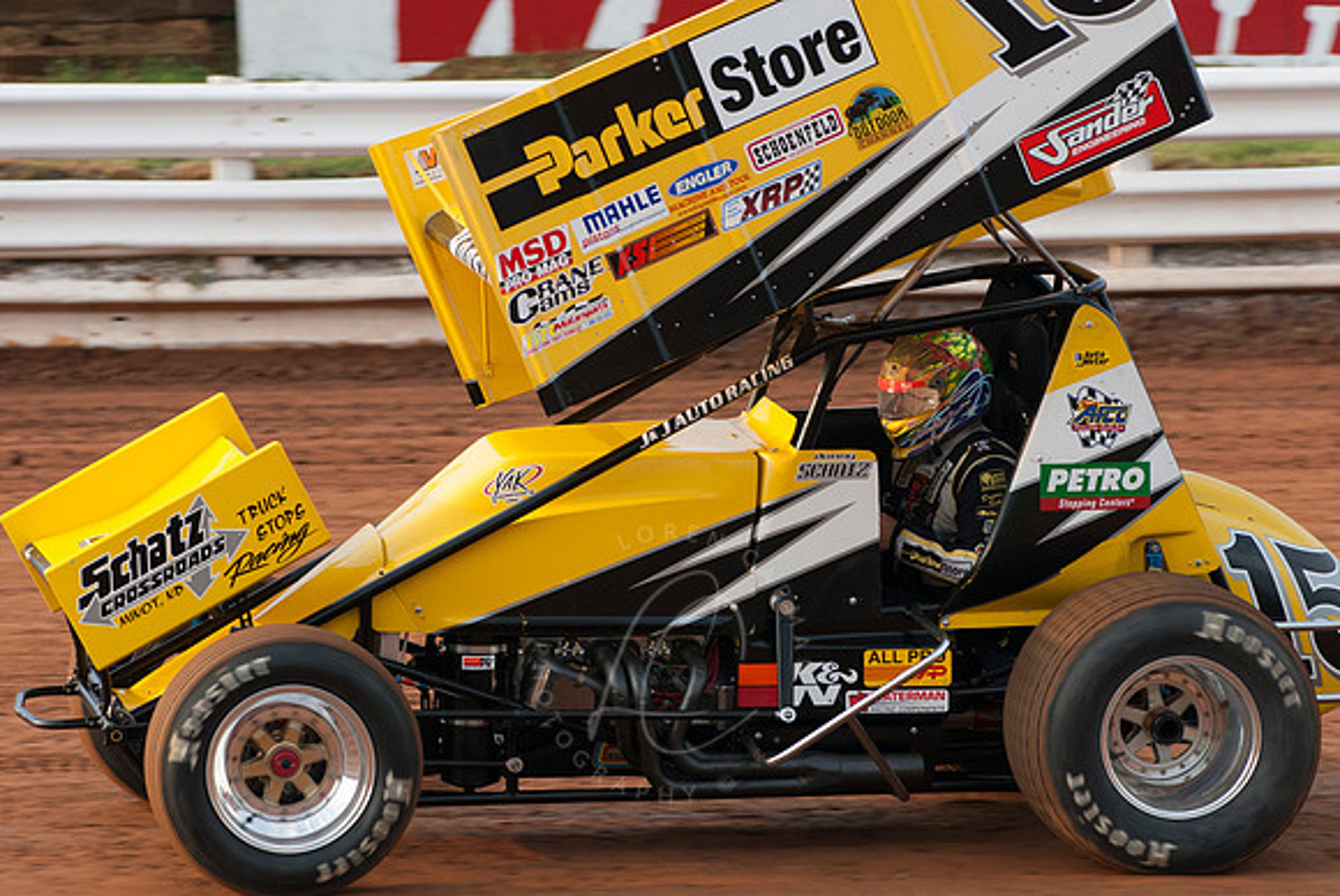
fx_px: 7545
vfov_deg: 6.8
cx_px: 670
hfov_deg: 10.1
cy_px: 448
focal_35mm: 202
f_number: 4.5
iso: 250
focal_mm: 135
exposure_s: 1/400
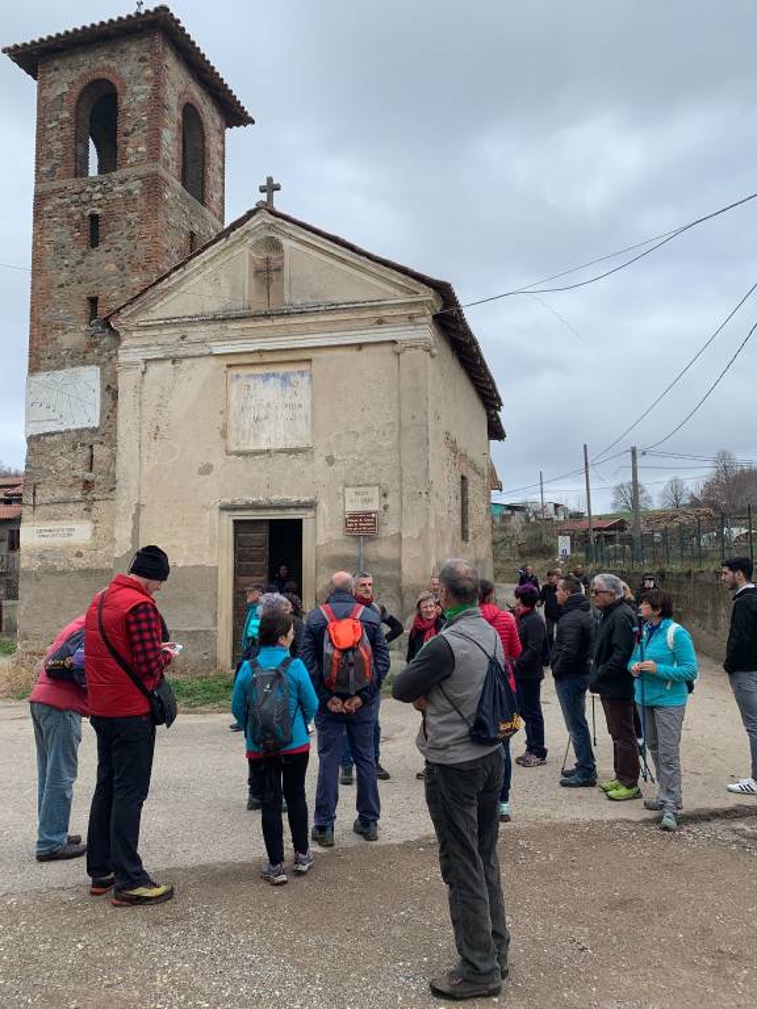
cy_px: 504
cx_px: 378
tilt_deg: +6.5
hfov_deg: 53.1
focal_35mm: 26
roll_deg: +0.7
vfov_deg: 67.3
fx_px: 758
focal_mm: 4.25
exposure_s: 1/1406
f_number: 1.8
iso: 25
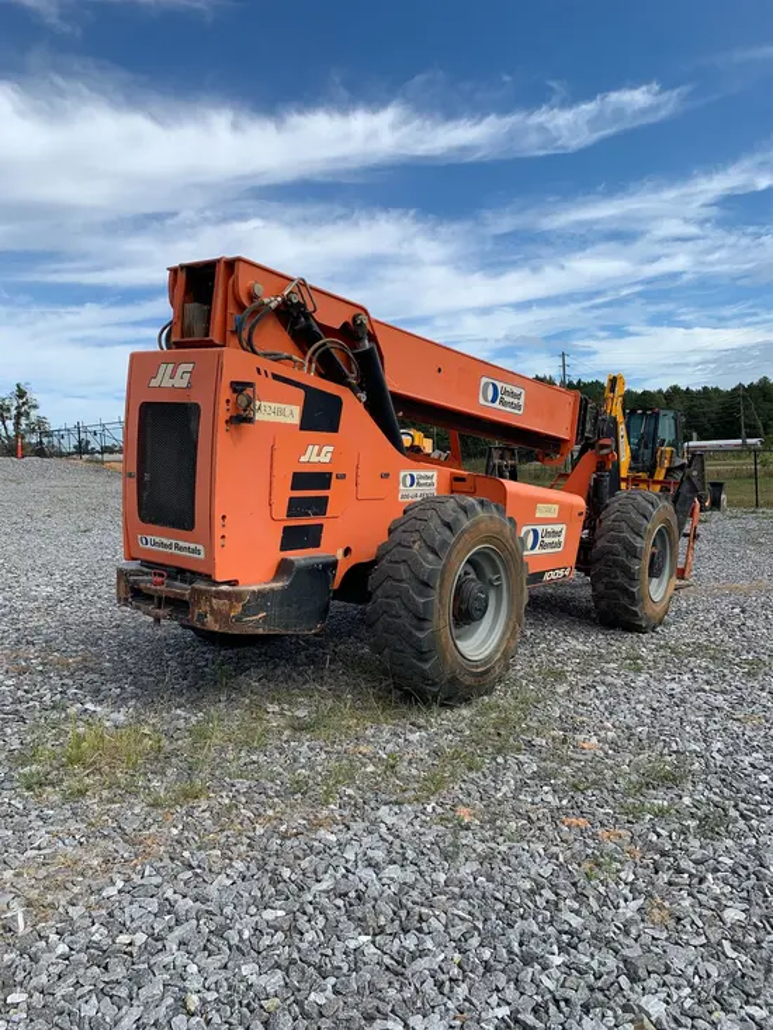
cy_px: 515
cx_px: 386
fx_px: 774
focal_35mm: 26
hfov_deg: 53.1
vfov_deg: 67.3
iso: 25
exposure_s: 1/1689
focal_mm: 4.25
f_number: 1.8
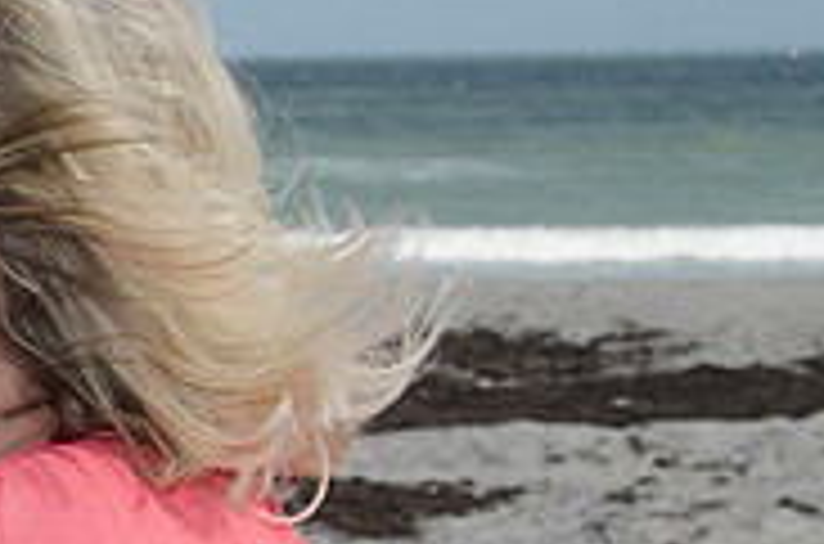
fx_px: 4566
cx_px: -383
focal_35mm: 200
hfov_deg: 10.0
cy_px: 369
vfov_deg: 6.8
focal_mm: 42
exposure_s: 1/250
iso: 100
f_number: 11
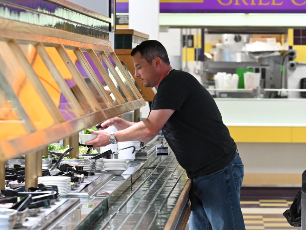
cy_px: 114
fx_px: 1733
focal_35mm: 196
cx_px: 150
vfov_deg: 7.6
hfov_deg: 10.1
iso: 4000
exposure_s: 1/125
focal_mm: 120
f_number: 5.6
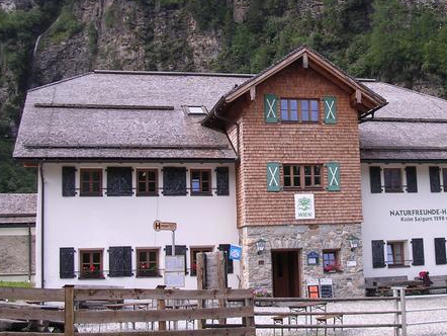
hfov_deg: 34.6
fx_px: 711
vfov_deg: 26.5
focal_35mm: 55
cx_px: 299
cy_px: 135
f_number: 2.8
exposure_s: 1/316
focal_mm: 5.8
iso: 100
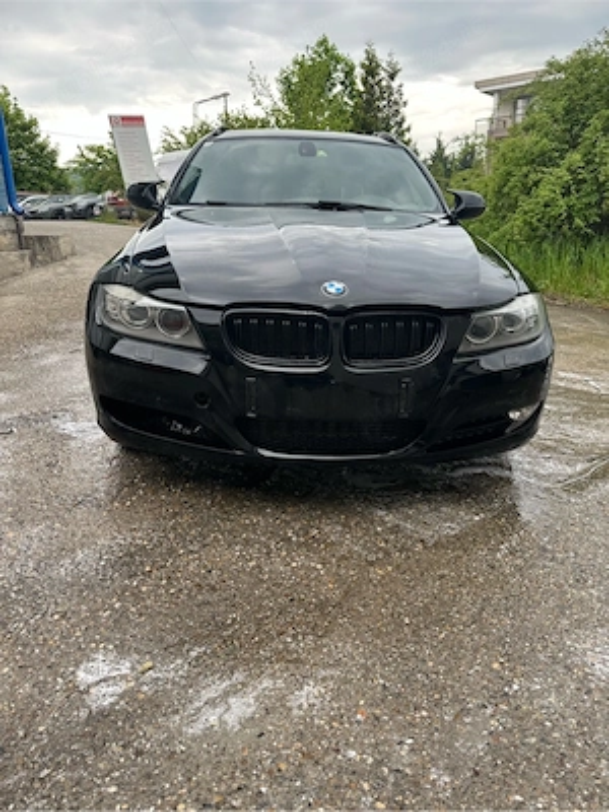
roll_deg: +0.8
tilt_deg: -18.0
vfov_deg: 71.6
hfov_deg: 56.8
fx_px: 563
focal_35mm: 24
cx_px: 304
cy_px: 406
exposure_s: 1/218
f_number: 1.78
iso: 64
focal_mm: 6.86
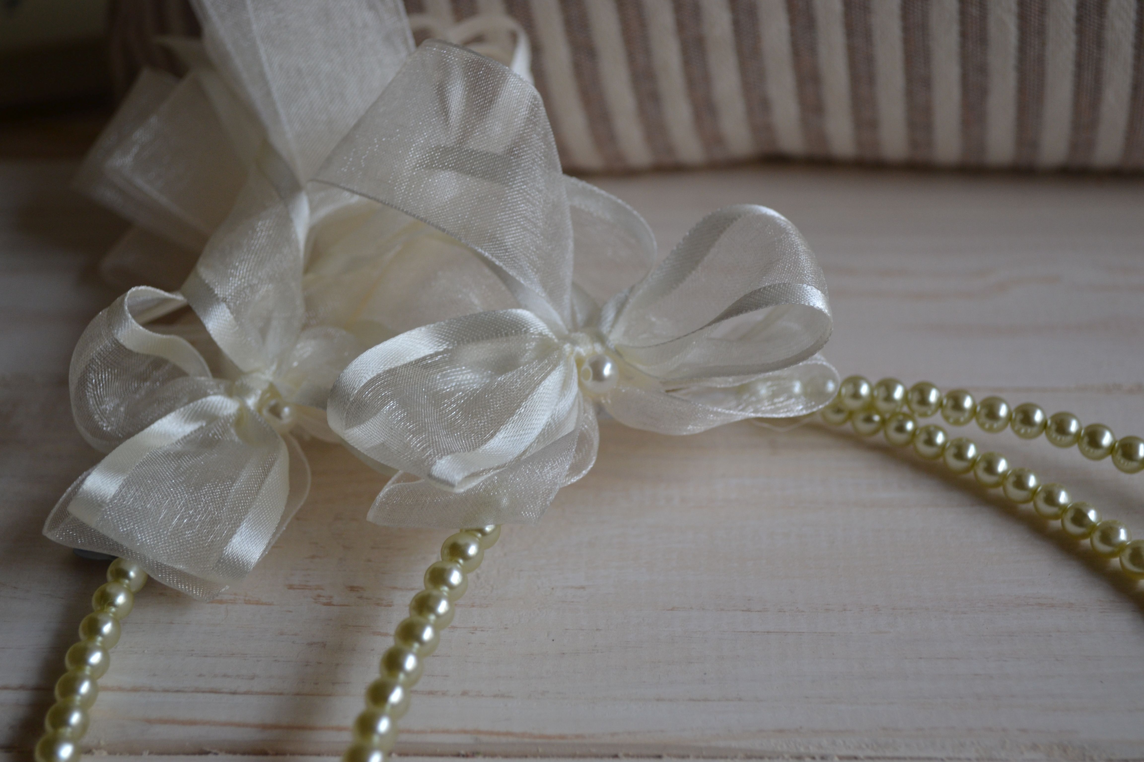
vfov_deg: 25.1
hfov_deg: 36.9
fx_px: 1716
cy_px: 381
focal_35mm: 54
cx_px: 572
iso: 400
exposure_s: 1/80
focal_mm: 36
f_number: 5
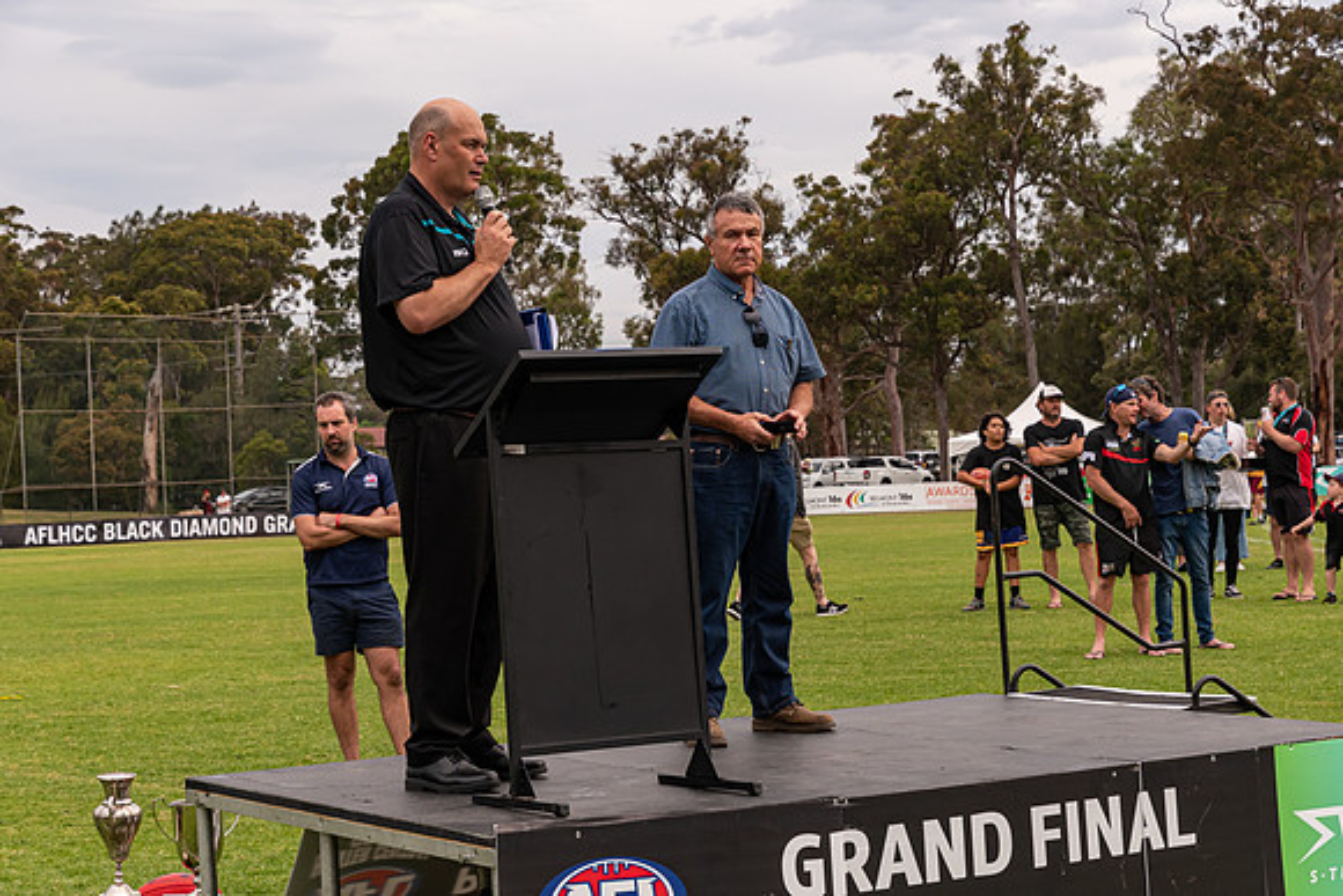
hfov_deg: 29.2
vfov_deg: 19.7
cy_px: 448
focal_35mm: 69
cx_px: 672
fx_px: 2575
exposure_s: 1/320
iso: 400
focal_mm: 46
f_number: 6.3
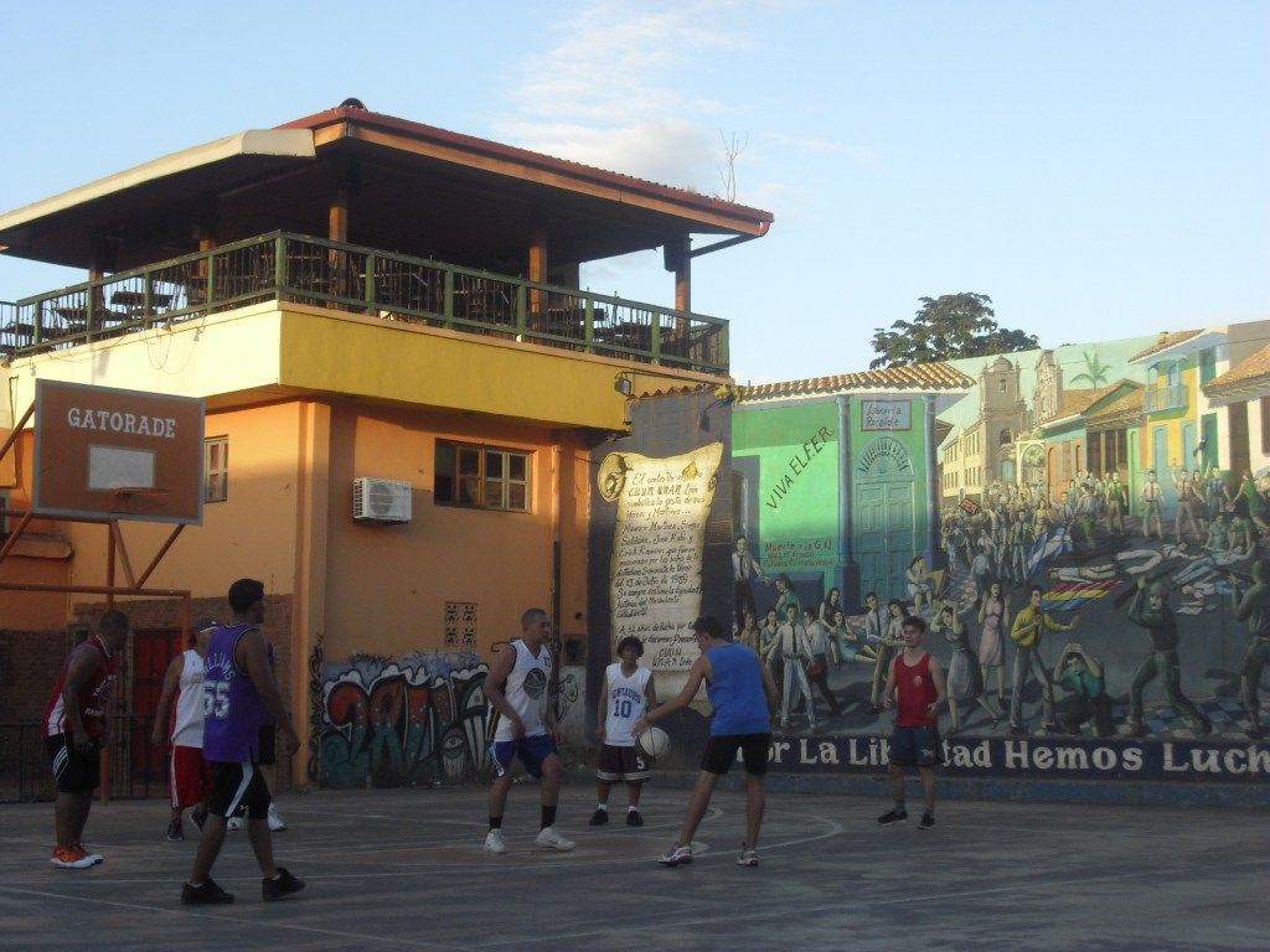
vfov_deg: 26.6
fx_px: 2018
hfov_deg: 34.9
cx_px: 635
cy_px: 476
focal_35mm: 55
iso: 100
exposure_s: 1/320
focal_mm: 9
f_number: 3.4
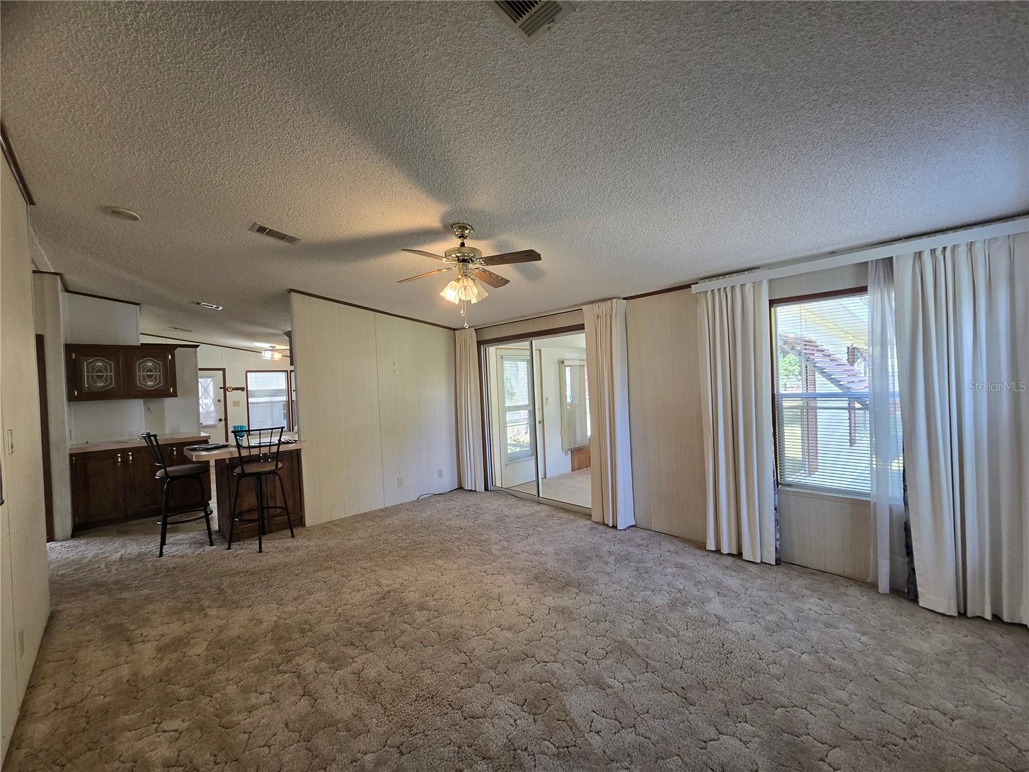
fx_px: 386
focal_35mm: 13
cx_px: 514
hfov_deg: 106.2
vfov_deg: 89.9
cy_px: 386
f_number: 2.2
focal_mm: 2.2
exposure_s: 1/60
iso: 160
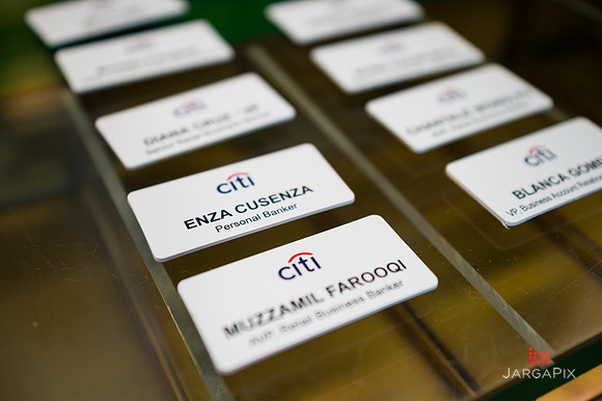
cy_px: 200
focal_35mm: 42
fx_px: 702
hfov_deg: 46.4
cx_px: 301
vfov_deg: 31.9
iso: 250
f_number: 3.2
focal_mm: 42
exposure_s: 1/80
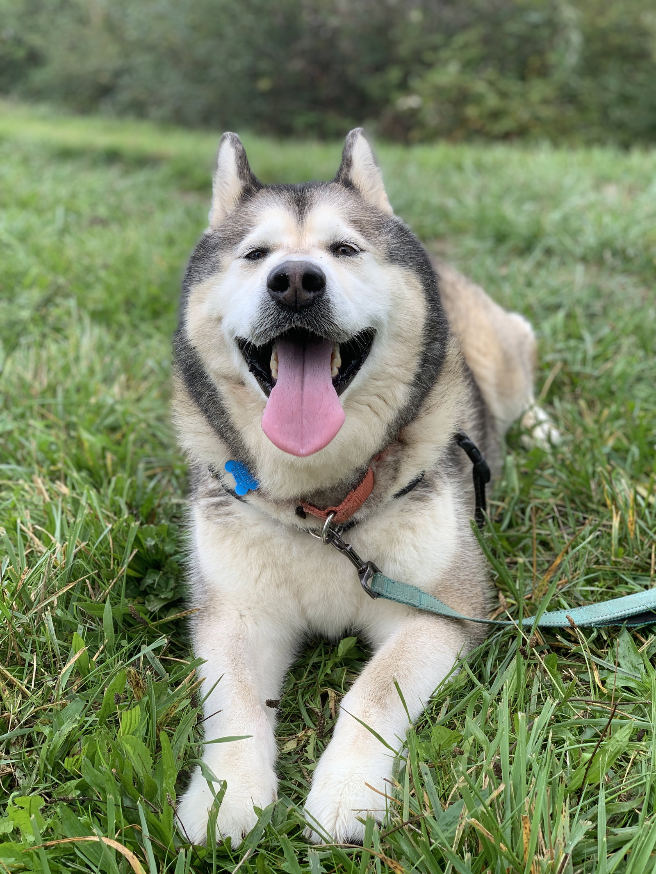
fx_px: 1314
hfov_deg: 28.0
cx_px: 328
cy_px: 437
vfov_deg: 36.8
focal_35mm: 52
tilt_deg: -16.7
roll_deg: +2.8
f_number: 2.4
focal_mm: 6
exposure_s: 1/199
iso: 16
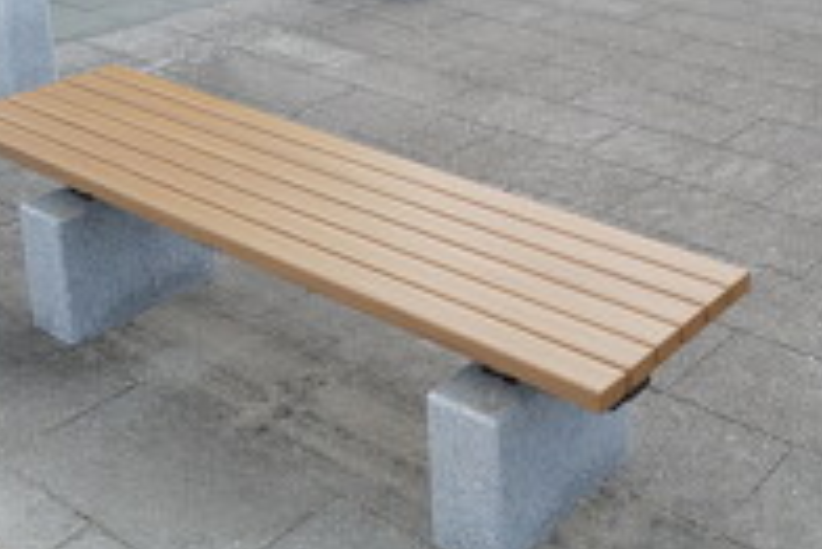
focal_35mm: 57
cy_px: 15
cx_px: 608
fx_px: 1302
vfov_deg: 23.0
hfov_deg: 34.4
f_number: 4
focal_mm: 28
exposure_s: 1/200
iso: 100
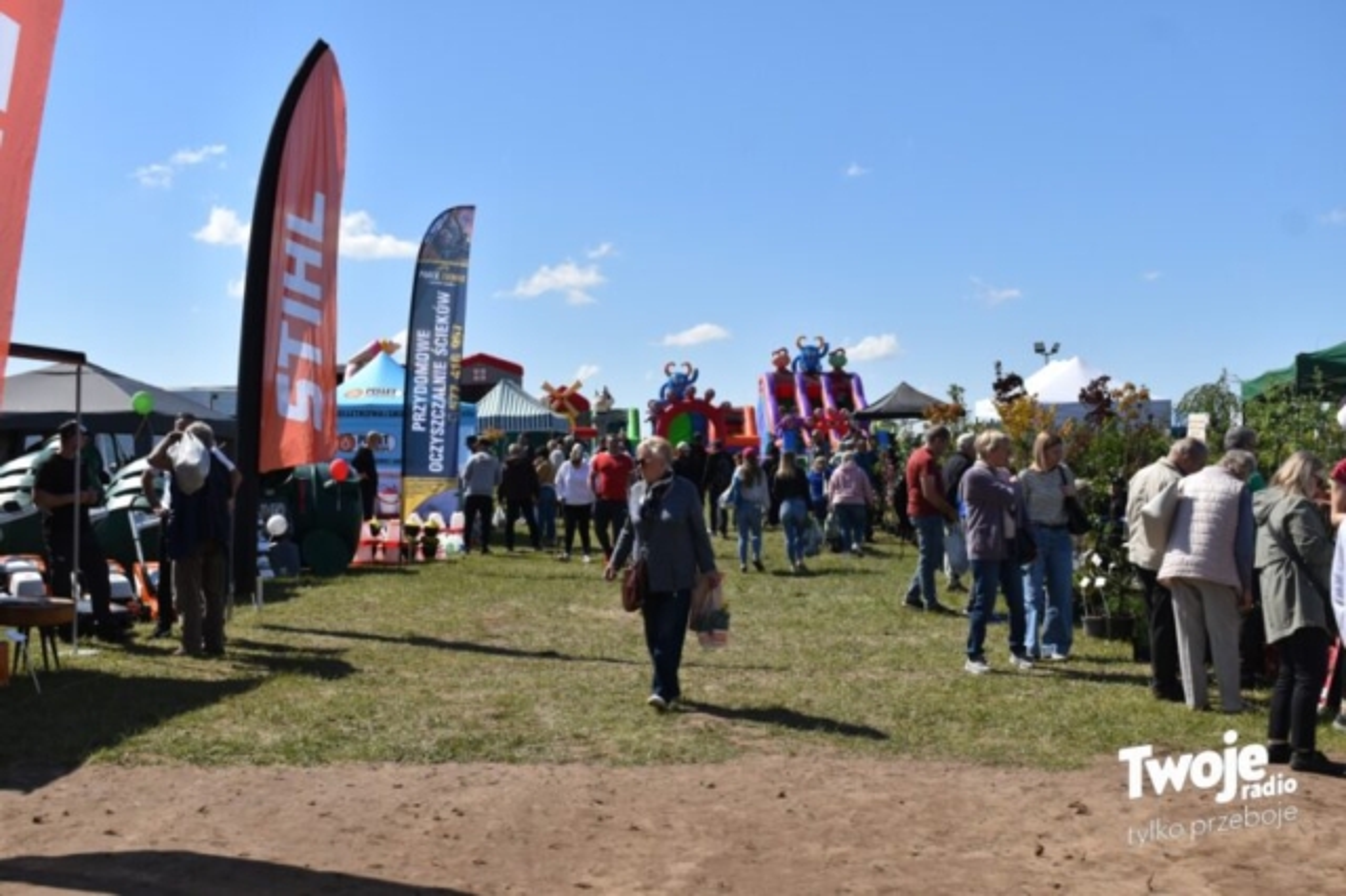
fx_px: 1682
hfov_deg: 43.6
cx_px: 673
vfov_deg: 29.8
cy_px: 448
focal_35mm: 45
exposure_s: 1/2000
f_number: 7.1
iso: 400
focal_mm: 30
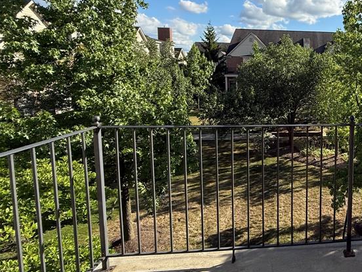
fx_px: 272
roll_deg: -1.1
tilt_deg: -4.9
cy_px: 94
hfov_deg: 56.5
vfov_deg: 52.3
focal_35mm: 26
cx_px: 336
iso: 64
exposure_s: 1/1259
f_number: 2.2
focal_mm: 2.22
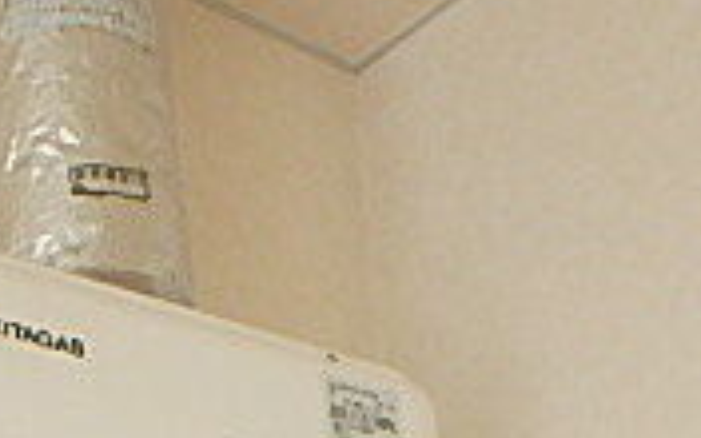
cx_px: 127
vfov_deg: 13.6
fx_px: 1547
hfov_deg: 25.0
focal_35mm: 81
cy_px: 892
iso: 250
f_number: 3.5
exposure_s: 1/30
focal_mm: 3.7
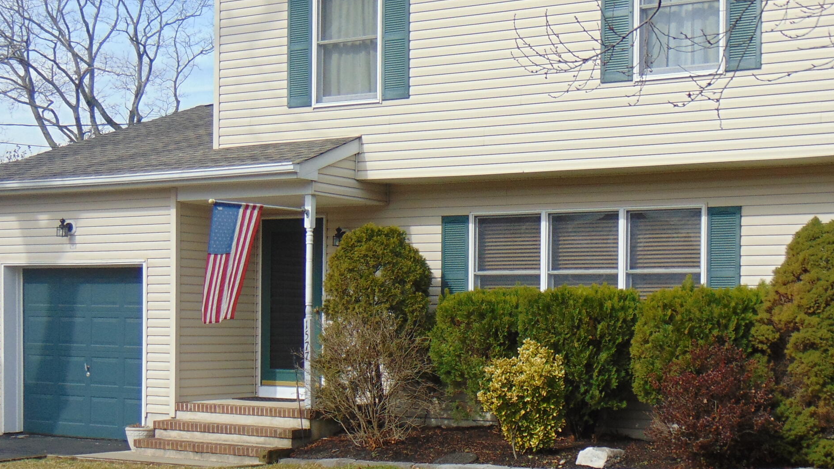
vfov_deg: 17.6
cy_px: 352
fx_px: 1504
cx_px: 487
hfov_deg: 30.9
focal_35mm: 68
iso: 80
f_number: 3.3
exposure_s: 1/800
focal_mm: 6.9
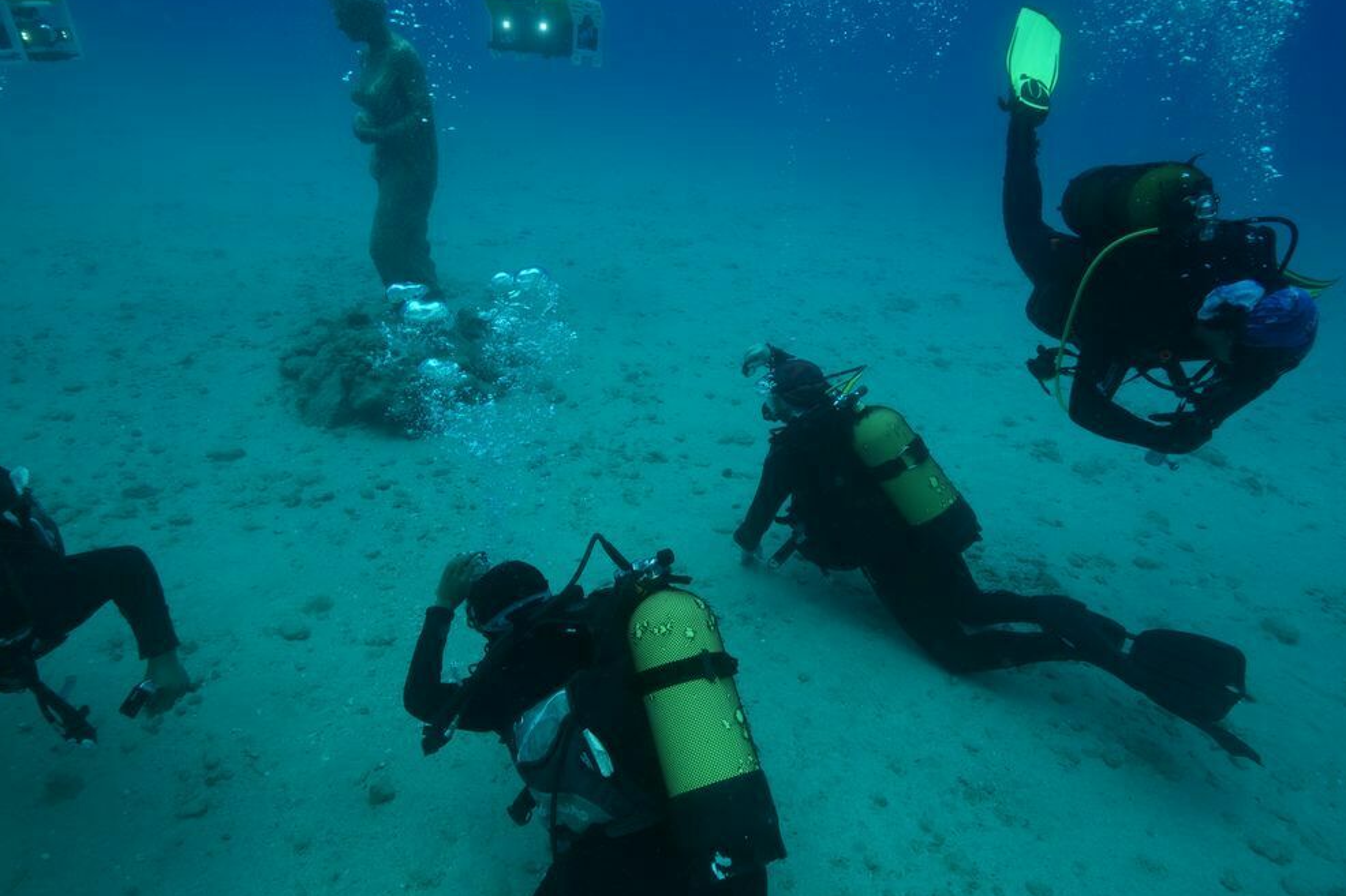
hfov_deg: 76.1
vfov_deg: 55.1
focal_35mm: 23
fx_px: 860
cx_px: 661
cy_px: 432
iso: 640
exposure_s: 1/160
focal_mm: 21
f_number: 16
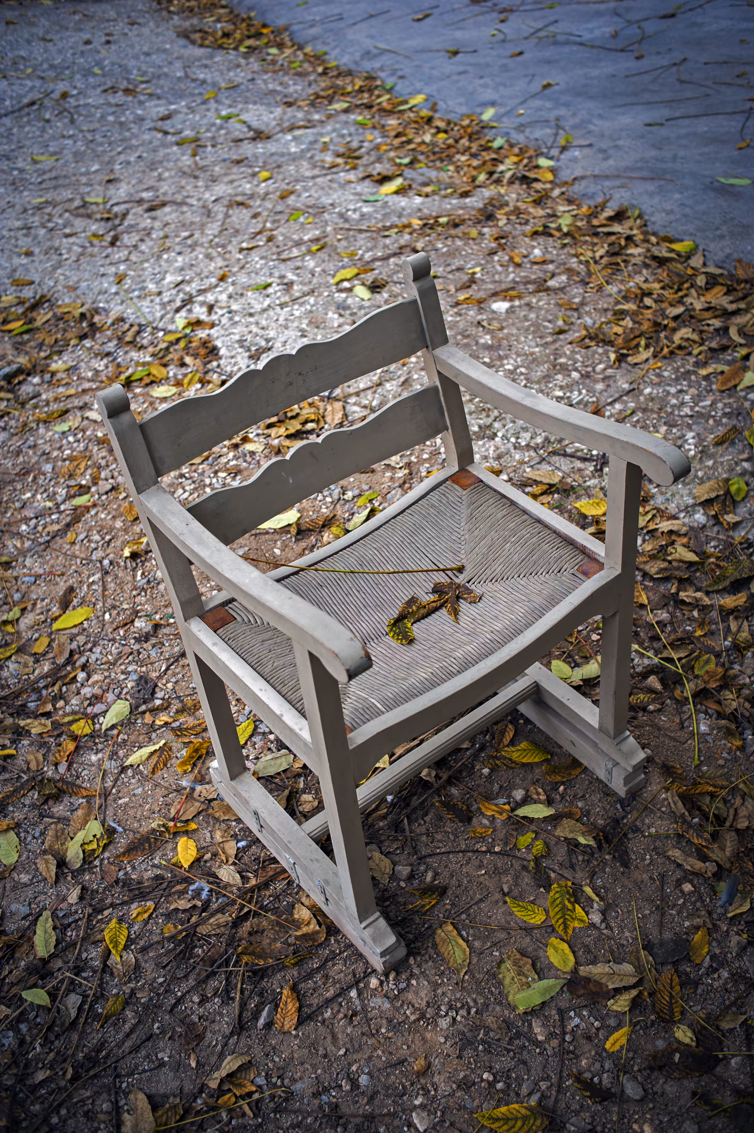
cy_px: 566
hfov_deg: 37.8
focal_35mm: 35
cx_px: 377
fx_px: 1101
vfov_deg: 54.5
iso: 200
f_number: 5
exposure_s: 1/400
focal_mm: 35
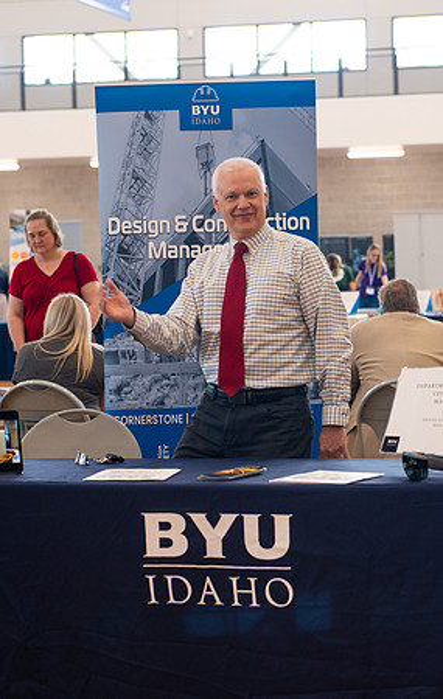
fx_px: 2007
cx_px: 270
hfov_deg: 12.6
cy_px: 334
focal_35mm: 105
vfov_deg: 19.8
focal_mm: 58
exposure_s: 1/160
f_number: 3.2
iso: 640
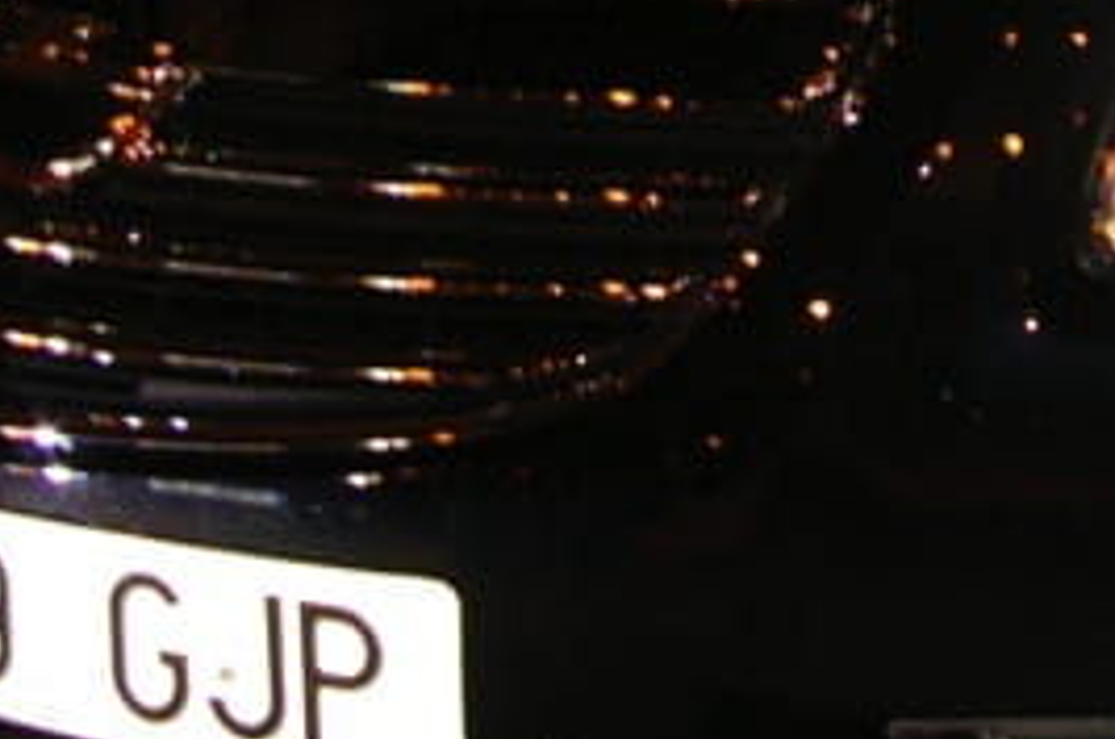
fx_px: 5781
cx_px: 1224
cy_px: -428
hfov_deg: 10.9
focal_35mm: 187
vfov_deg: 7.2
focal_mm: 26
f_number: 5.6
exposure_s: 1/20
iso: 800
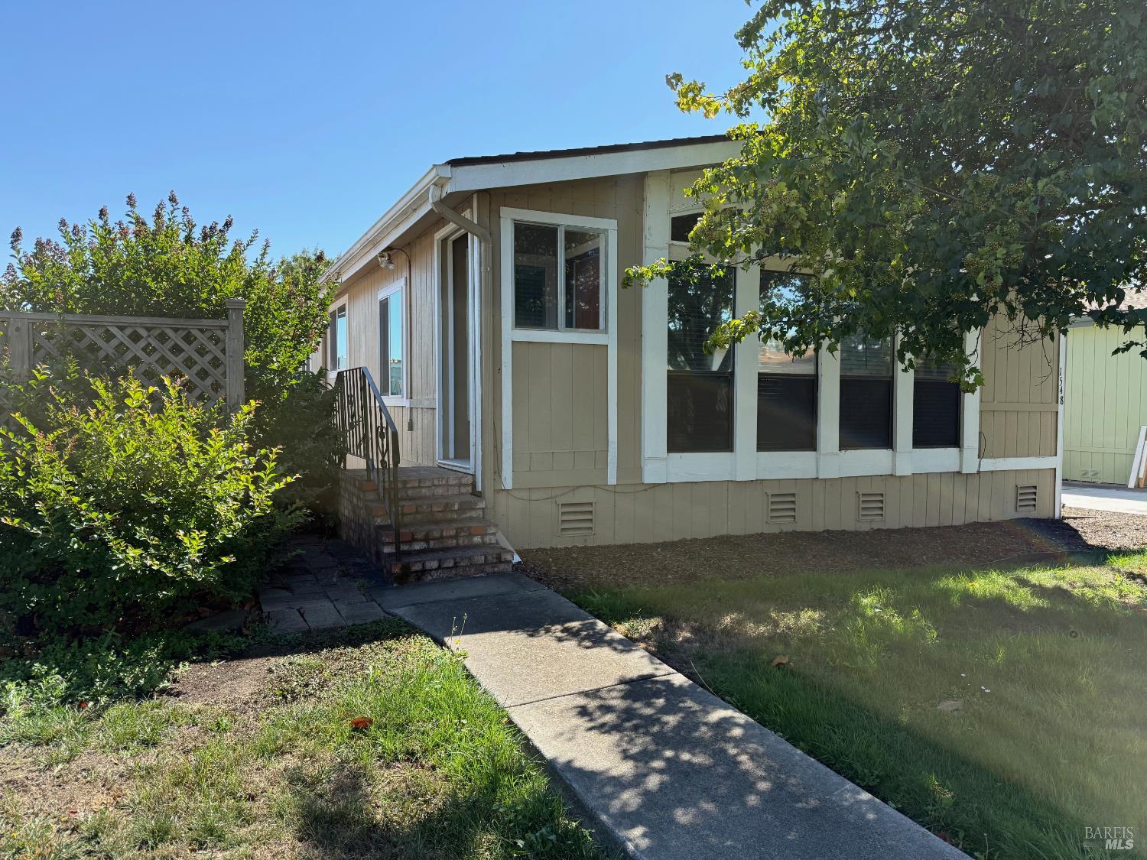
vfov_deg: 56.8
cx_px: 574
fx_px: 795
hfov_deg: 71.6
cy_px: 430
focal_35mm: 24
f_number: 1.78
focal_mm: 6.76
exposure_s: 1/2000
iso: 100
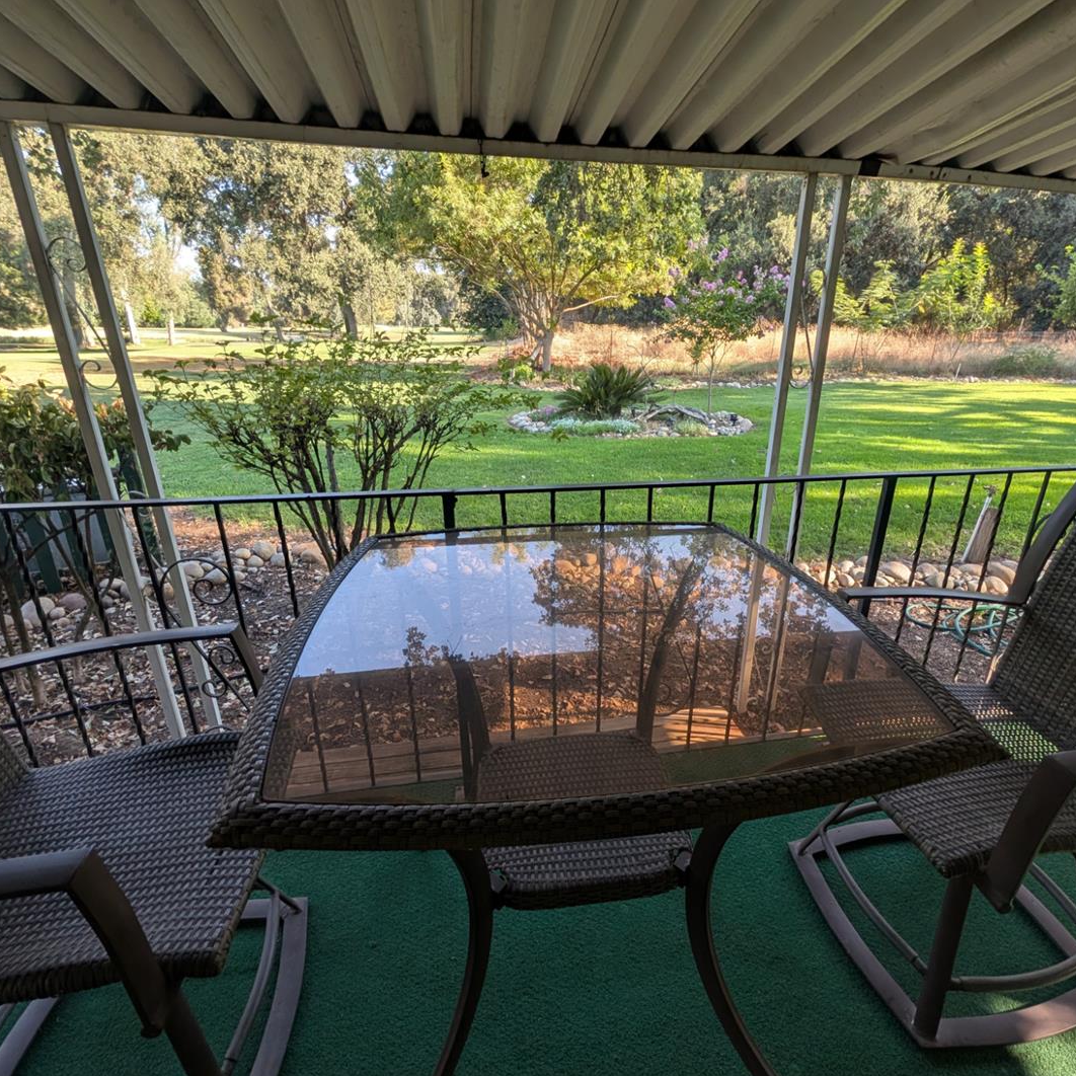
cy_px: 548
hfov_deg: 91.0
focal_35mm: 15
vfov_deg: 91.1
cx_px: 567
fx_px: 528
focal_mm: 2.02
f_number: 1.7
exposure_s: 1/305
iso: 53
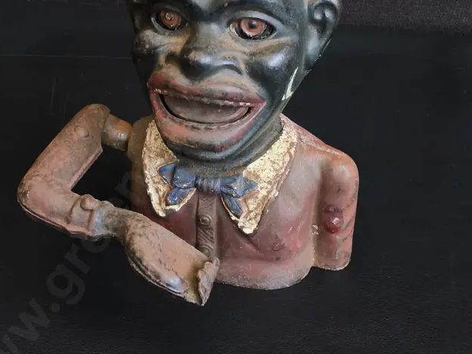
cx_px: 195
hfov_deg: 42.8
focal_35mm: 44
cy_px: 104
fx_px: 600
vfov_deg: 32.5
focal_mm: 2.87
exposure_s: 1/100
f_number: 2
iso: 200
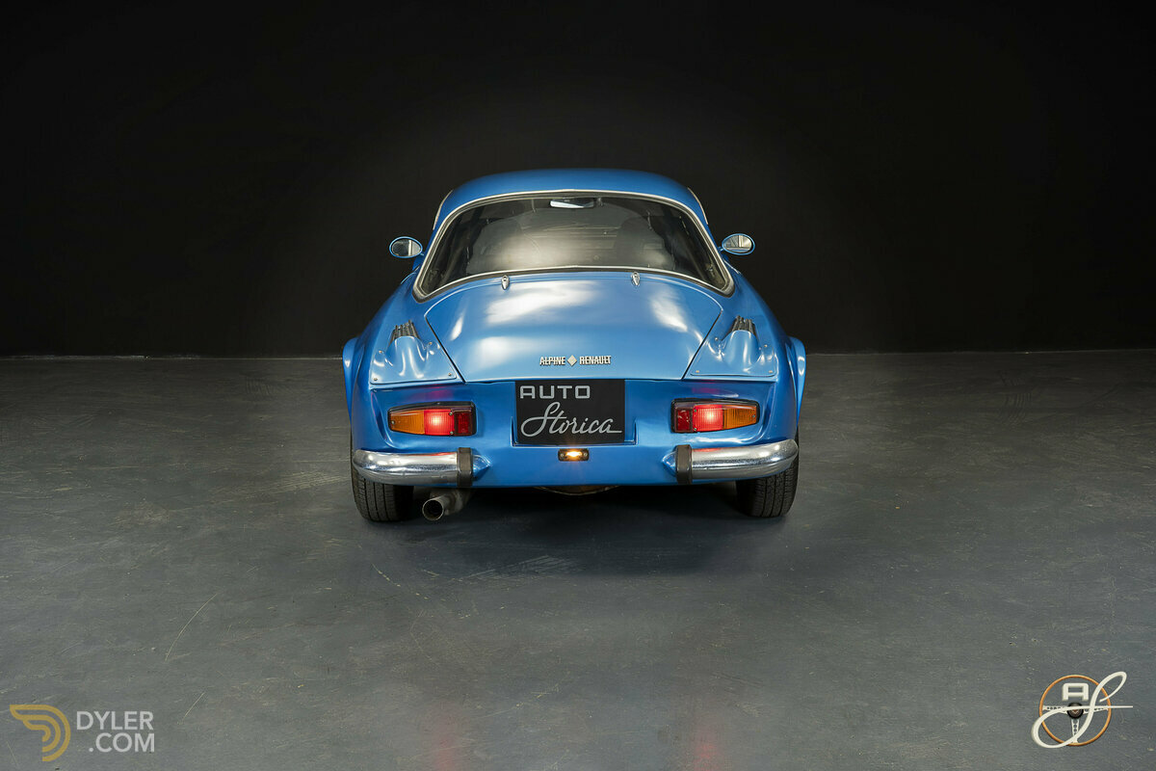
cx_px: 578
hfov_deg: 47.4
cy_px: 386
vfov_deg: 32.6
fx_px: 1316
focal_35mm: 41
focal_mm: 41
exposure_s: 1/2
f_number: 9
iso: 250
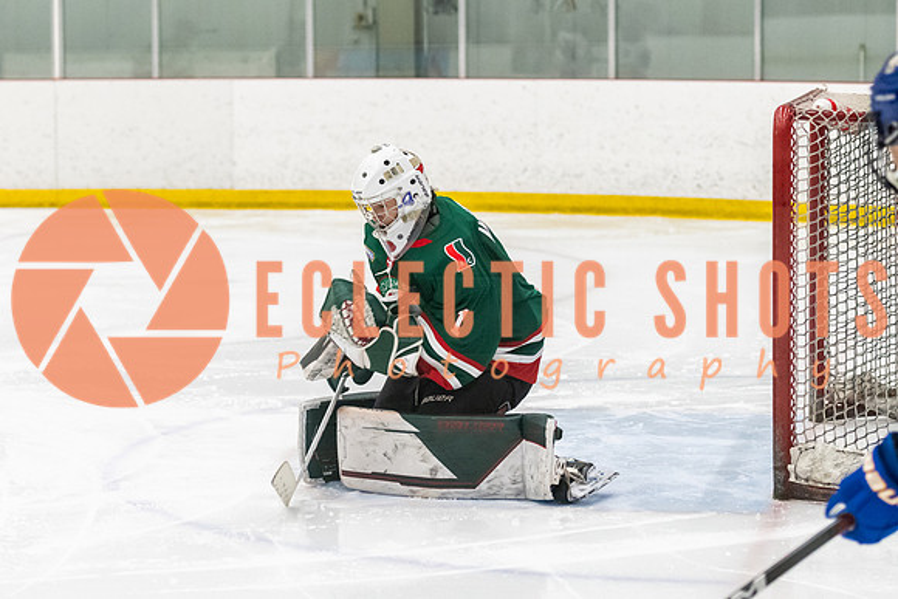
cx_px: 434
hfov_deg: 16.1
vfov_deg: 10.8
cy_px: 292
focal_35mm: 127
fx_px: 3172
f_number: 2.8
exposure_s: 1/800
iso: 4000
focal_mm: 78
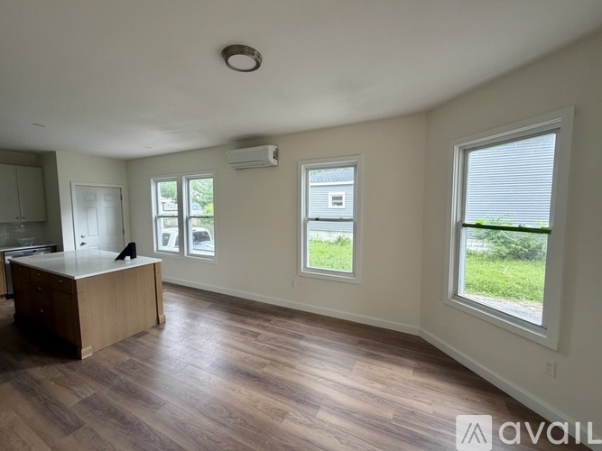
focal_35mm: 14
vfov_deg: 85.7
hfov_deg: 102.1
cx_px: 301
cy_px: 226
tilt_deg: -2.8
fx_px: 243
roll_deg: +0.9
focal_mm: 2.22
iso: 160
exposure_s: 1/121
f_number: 2.2
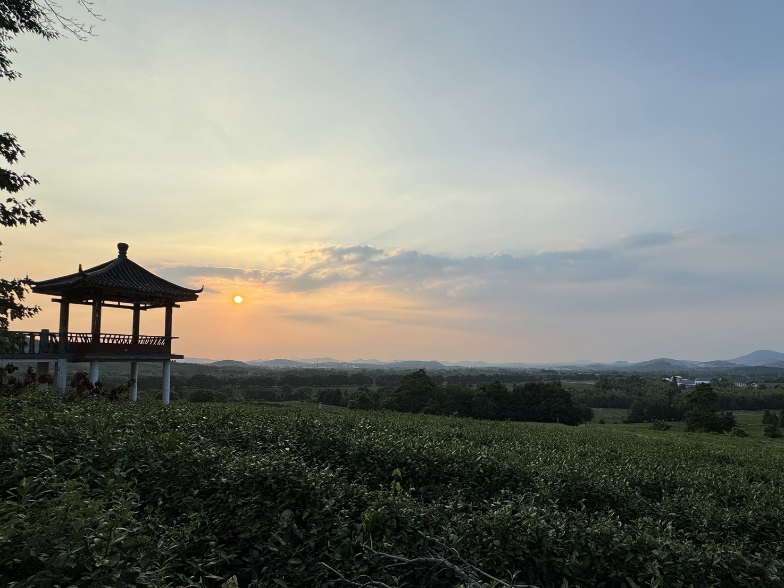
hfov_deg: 82.8
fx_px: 430
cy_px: 339
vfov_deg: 68.3
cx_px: 499
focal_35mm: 19
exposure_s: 1/1217
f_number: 2.2
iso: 50
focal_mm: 2.22
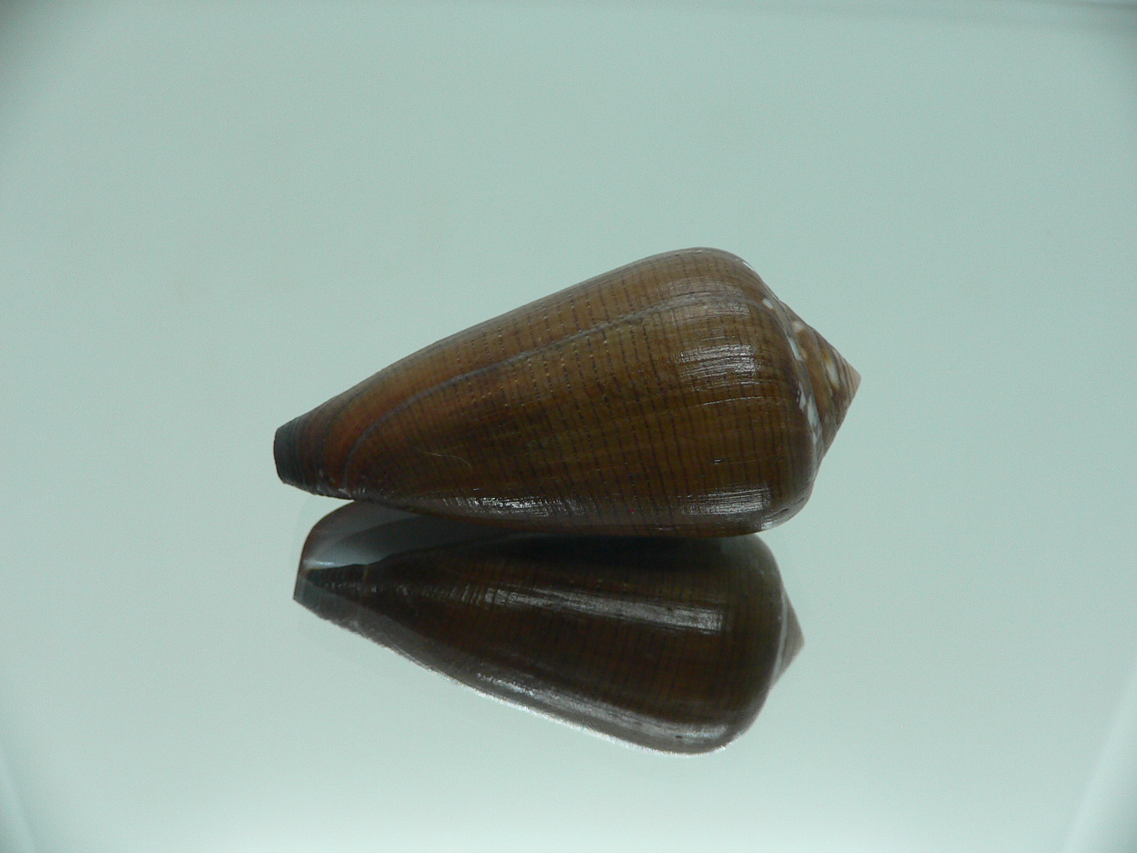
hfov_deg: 52.6
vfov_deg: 40.7
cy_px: 426
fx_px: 1150
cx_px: 568
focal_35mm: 35
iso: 100
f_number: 2.8
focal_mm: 4.6
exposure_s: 1/60
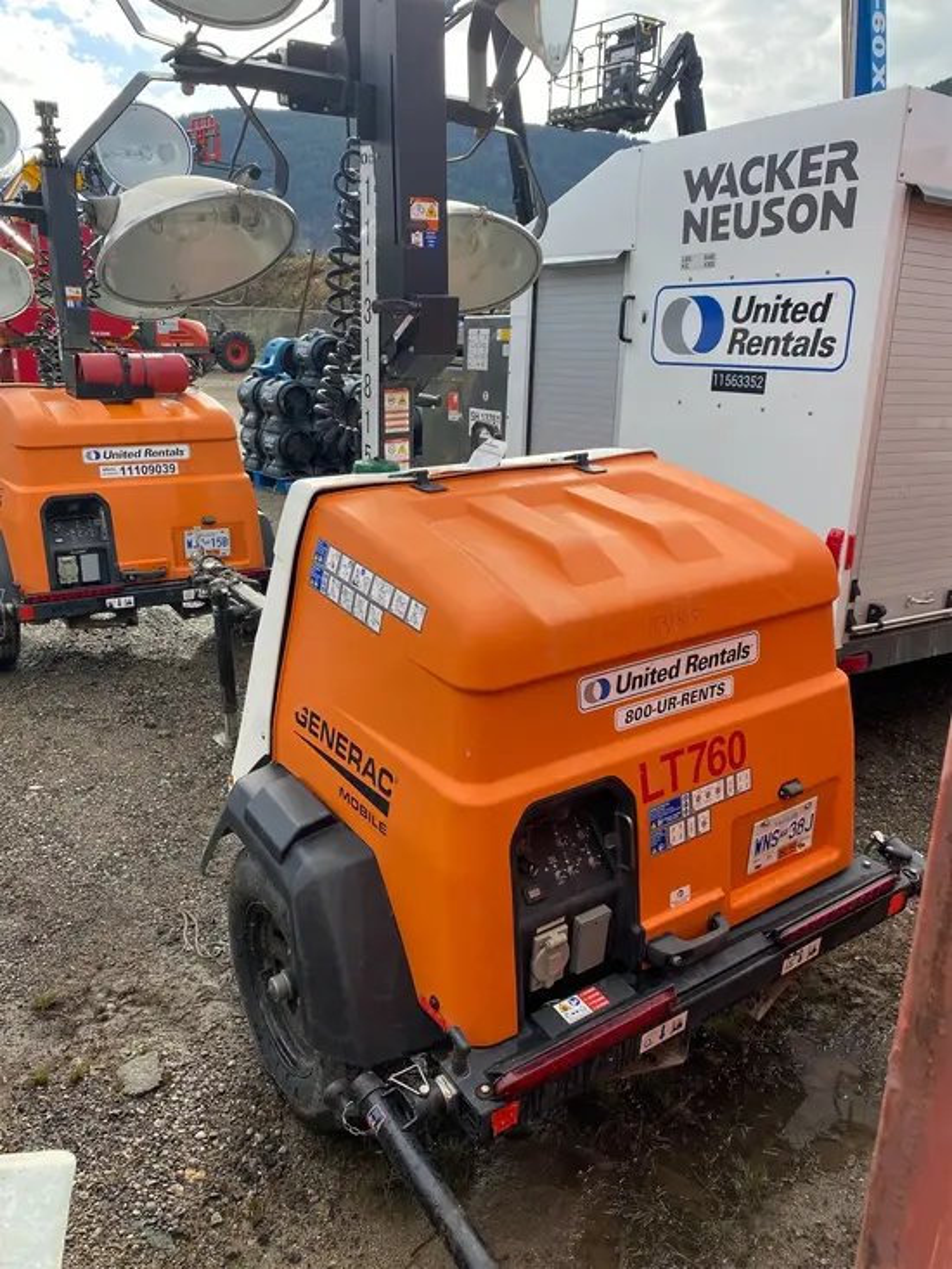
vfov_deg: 67.3
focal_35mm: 26
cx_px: 476
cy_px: 634
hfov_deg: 53.1
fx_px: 953
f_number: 1.8
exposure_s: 1/706
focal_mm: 4.25
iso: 32
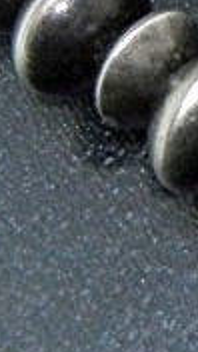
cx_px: 554
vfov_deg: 17.3
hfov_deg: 8.7
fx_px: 1111
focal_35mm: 119
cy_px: -52
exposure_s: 1/30
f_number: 7
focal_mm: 5.4
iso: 800
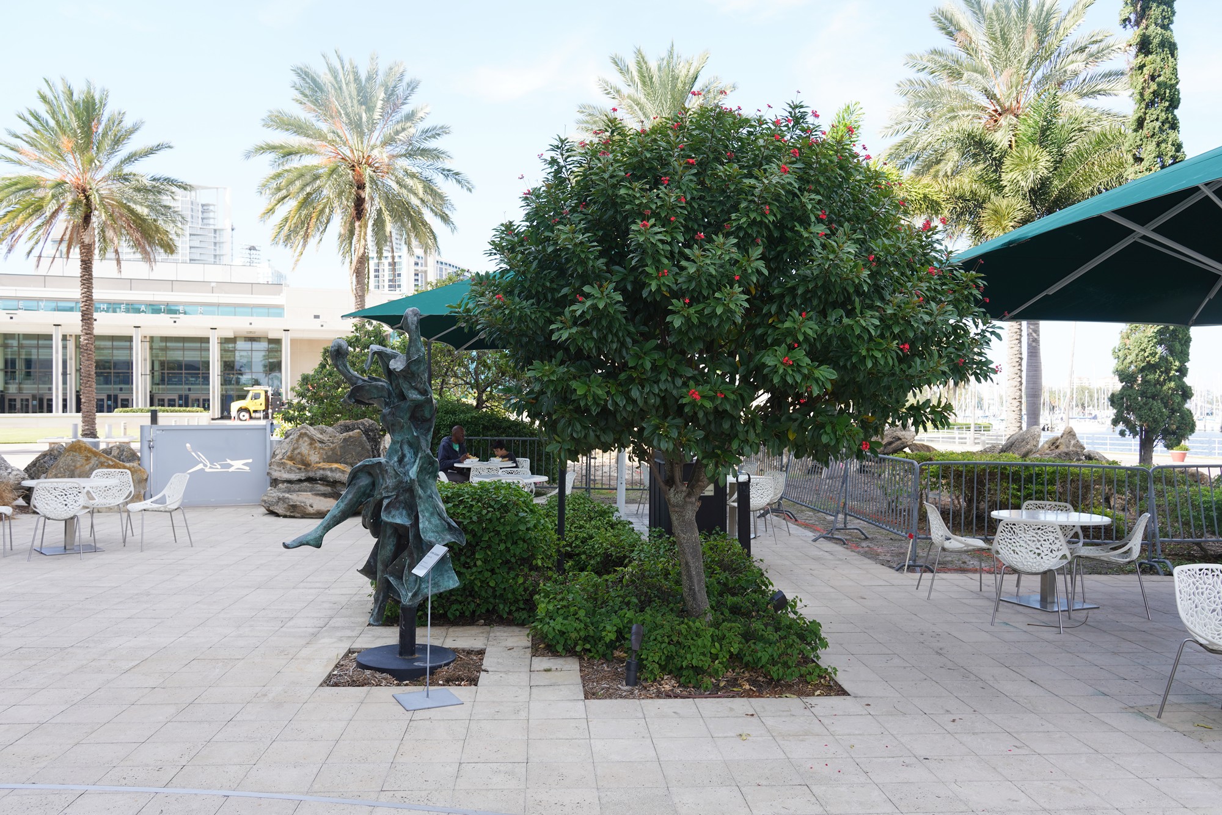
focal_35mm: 28
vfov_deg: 46.4
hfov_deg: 65.5
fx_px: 951
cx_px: 611
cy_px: 408
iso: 100
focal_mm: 28
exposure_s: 1/100
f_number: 7.1
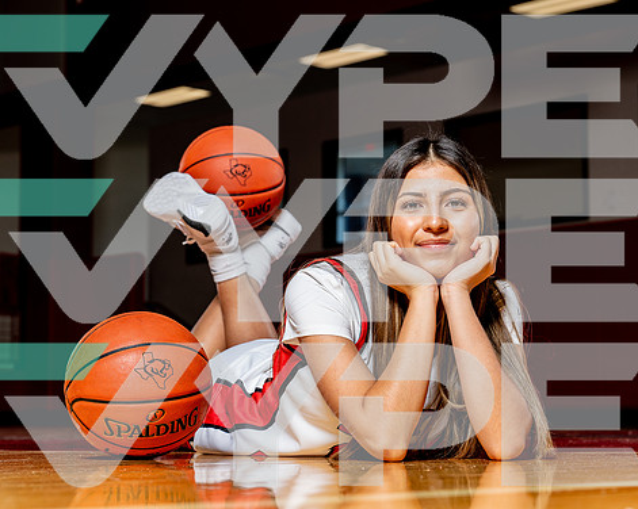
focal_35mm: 81
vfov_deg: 18.9
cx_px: 317
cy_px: 251
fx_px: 1528
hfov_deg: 23.6
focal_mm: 70
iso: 400
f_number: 5.6
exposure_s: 1/250
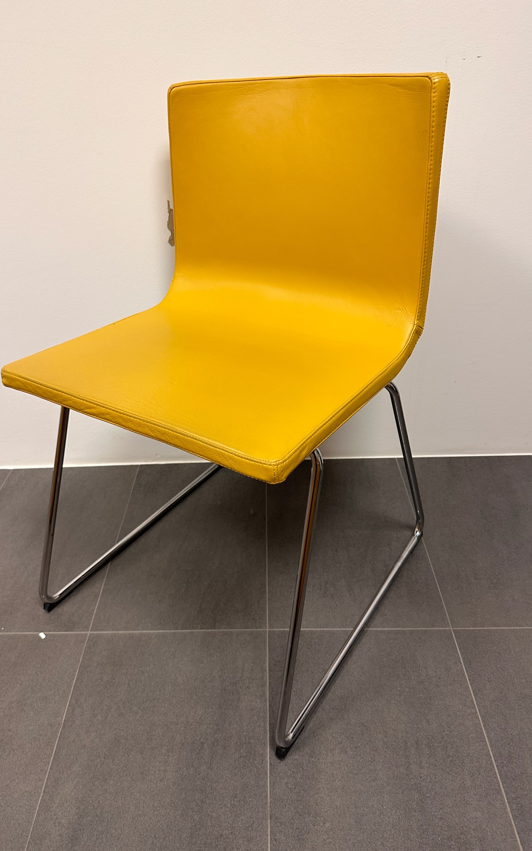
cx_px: 246
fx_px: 603
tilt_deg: -32.0
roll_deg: +2.7
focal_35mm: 26
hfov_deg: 47.5
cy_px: 423
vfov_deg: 70.4
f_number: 1.78
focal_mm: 6.86
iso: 160
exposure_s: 1/100
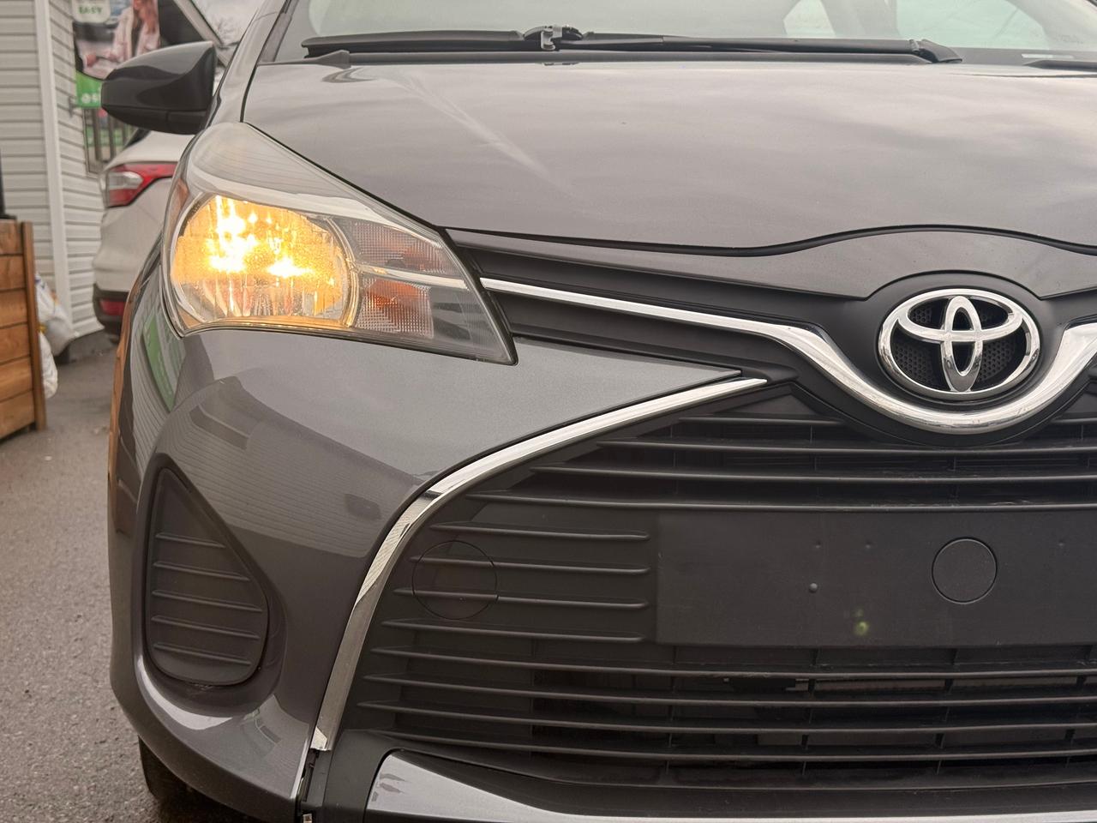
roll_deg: +2.0
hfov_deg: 39.7
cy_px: 412
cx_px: 548
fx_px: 1521
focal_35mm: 48
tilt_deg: -7.0
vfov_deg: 30.3
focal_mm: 6.76
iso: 64
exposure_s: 1/352
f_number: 1.78
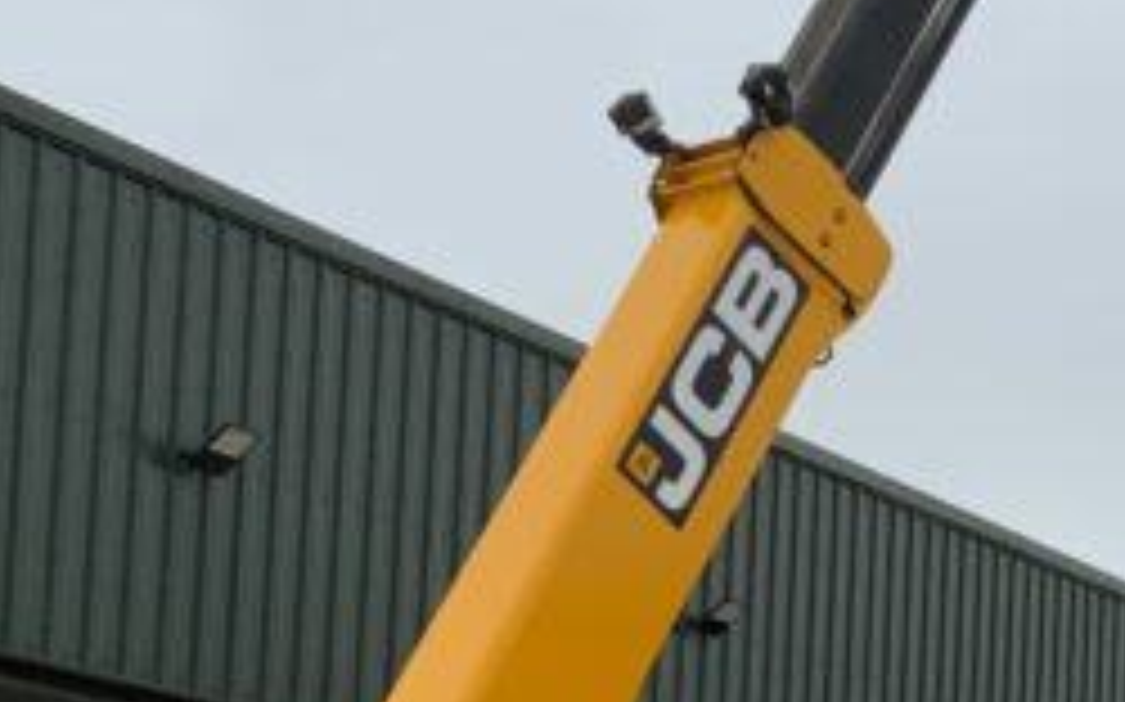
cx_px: 1062
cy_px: 819
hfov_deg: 16.3
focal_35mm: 126
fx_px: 3861
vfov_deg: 10.2
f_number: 1.8
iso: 16
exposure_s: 1/1786
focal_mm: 3
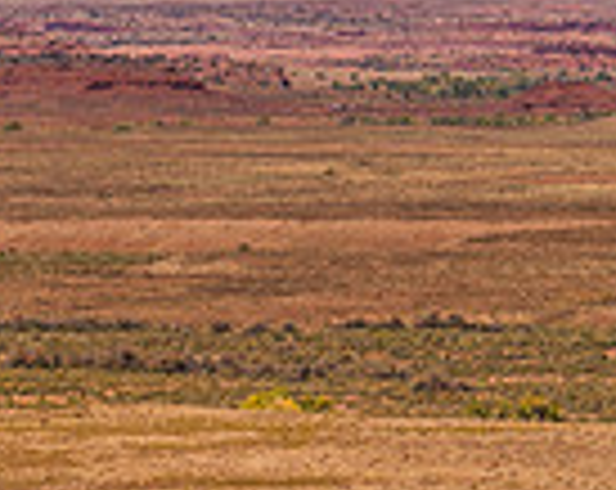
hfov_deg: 3.1
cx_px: 57
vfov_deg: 2.5
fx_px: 11352
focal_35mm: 624
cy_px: 624
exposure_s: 1/2000
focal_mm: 133
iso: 160
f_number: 5.6
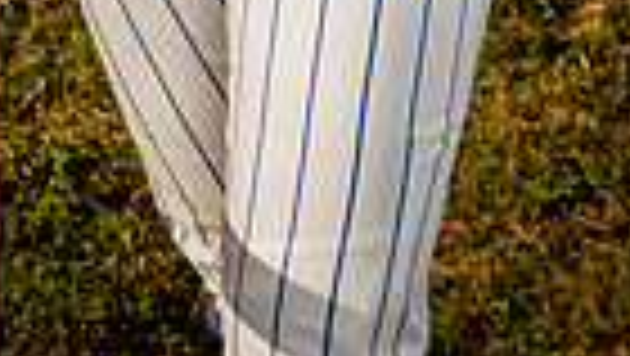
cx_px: 108
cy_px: -640
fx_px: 2474
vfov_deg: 7.4
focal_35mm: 148
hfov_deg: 14.4
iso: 125
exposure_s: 1/250
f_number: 10
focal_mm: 44
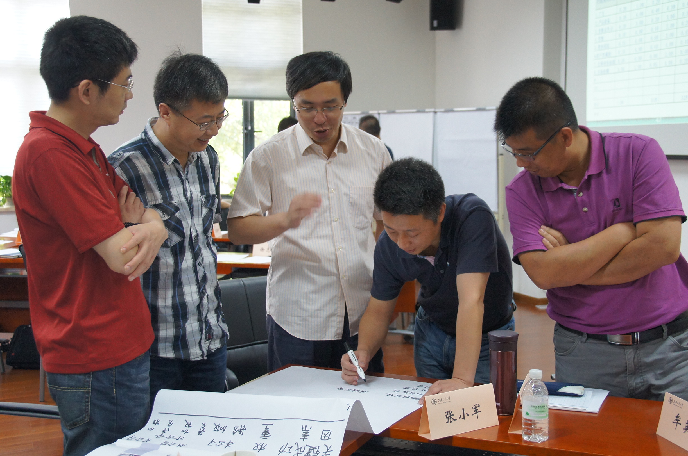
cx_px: 344
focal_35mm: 46
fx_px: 887
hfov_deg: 42.4
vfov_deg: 28.8
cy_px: 228
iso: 1600
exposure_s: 1/80
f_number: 4.5
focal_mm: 31
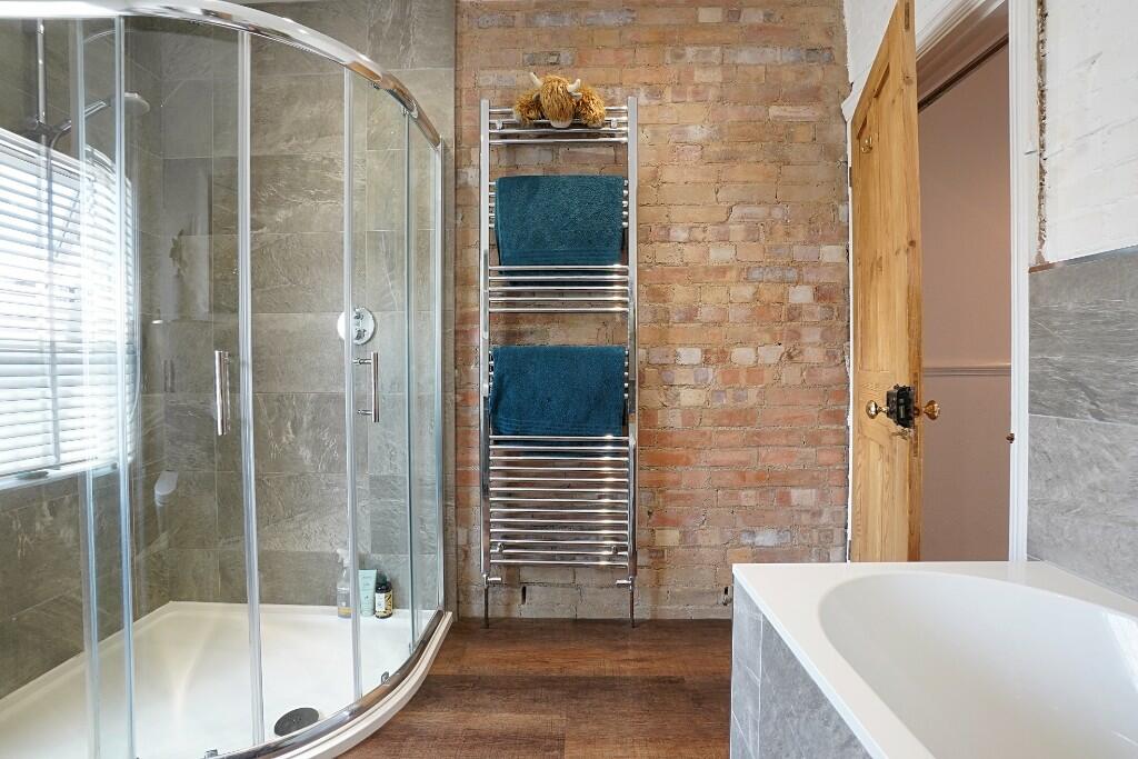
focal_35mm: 15
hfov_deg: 100.4
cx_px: 569
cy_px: 380
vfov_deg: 77.3
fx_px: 474
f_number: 11
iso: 640
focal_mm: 10
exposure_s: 1/8
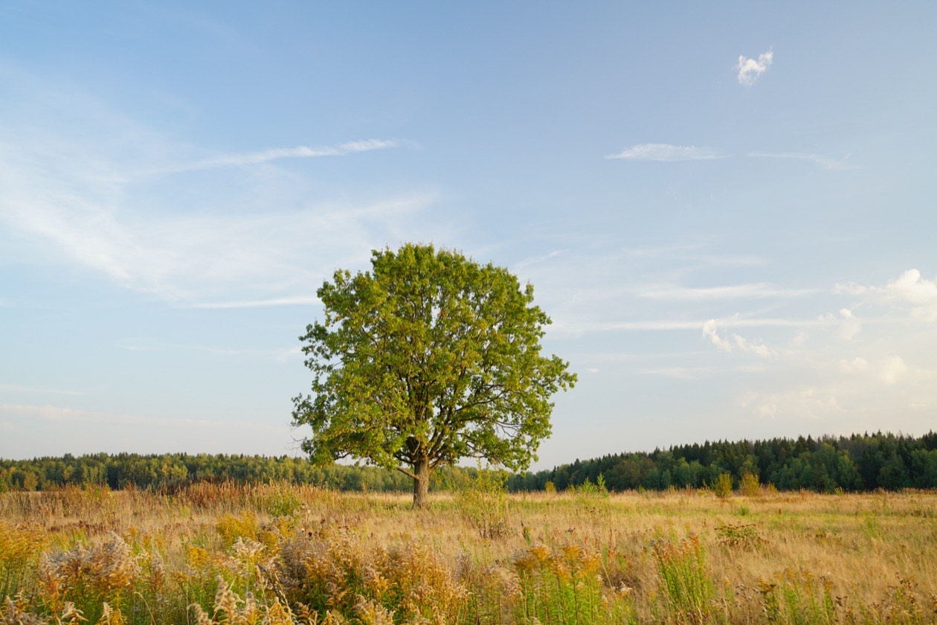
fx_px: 911
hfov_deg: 54.4
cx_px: 468
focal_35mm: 35
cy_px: 312
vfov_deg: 37.9
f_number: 8
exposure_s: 1/13
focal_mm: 35
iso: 100
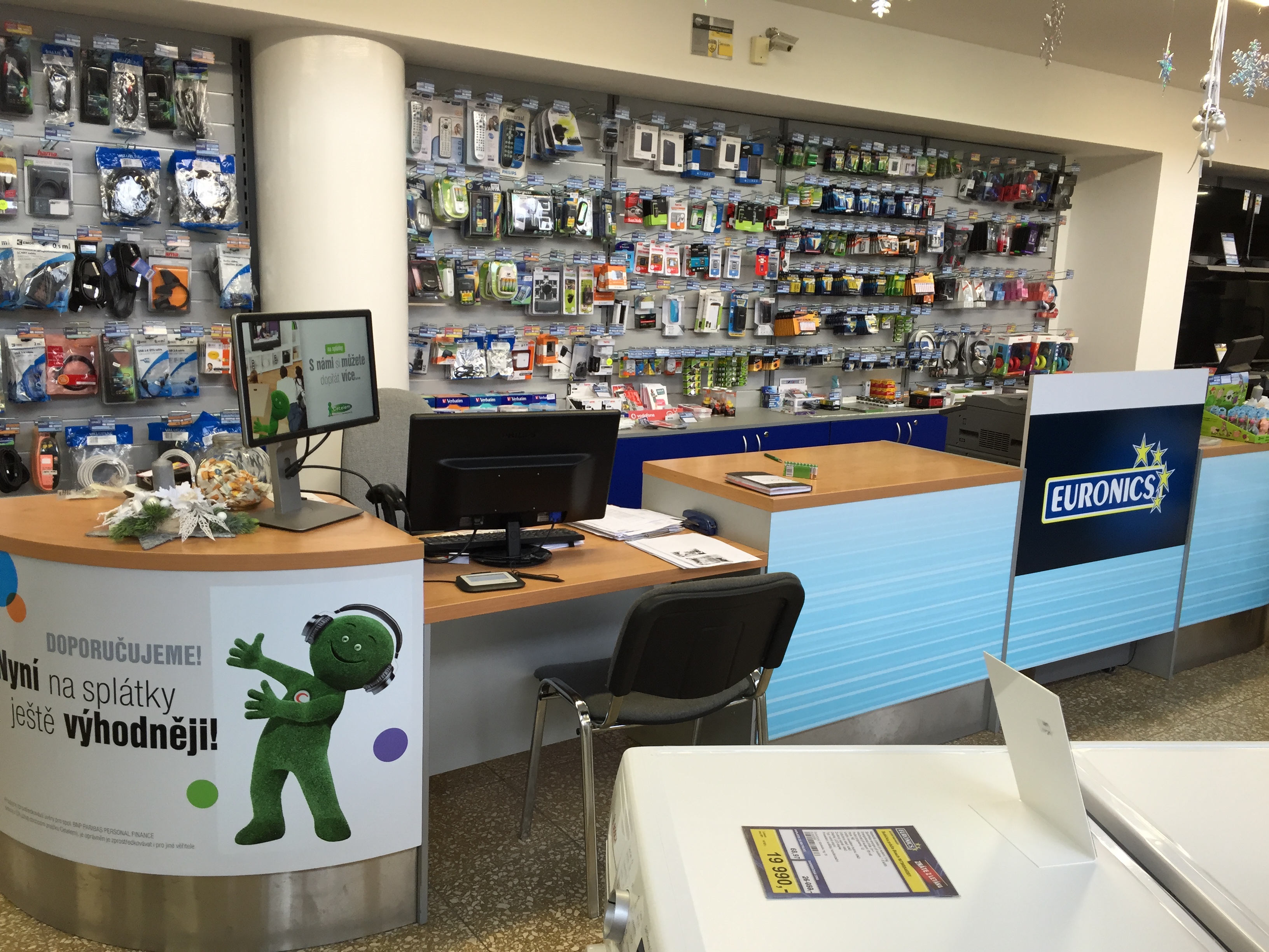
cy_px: 476
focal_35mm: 29
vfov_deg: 48.2
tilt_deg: -10.8
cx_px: 634
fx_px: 1063
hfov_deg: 61.7
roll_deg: -2.6
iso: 32
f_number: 2.2
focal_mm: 4.15
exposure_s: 1/33
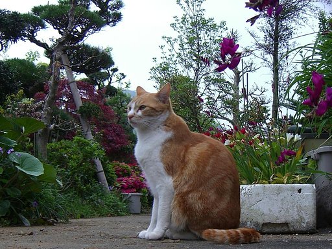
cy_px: 124
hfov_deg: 49.0
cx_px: 166
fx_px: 364
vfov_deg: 37.7
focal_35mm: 38
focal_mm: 7.9
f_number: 2.8
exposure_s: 1/60
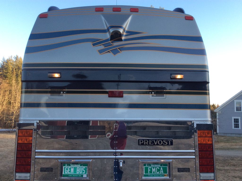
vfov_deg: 44.1
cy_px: 90
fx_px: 223
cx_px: 121
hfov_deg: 56.9
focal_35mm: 32
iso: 32
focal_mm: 3.3
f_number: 2.4
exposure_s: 1/163
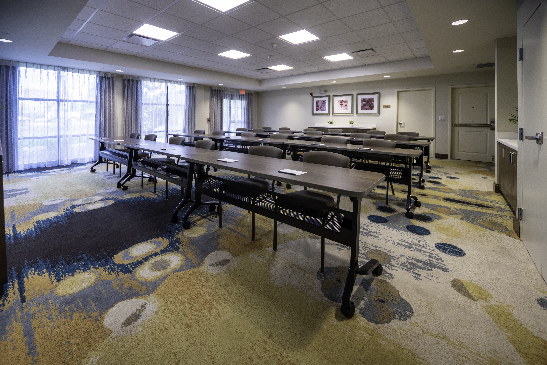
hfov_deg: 112.6
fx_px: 182
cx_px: 274
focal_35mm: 12
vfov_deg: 90.0
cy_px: 182
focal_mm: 12
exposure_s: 1/80
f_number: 4.5
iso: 100
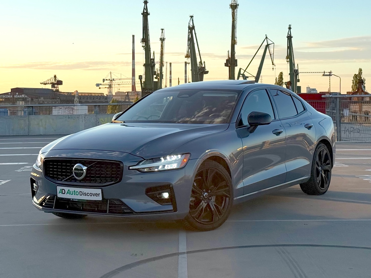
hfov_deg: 39.7
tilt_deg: +1.0
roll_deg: -0.2
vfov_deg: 30.3
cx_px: 186
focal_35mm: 48
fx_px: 514
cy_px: 139
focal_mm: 6.76
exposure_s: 1/2494
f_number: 1.78
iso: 80
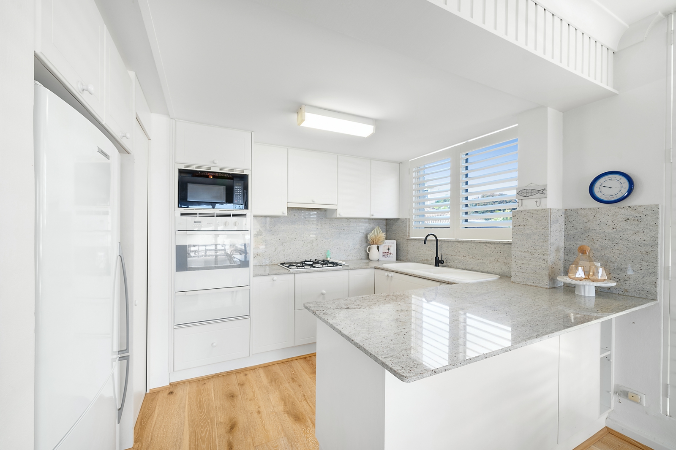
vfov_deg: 81.2
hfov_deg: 104.3
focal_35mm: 14
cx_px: 338
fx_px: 263
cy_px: 225
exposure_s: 1/30
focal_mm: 14
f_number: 9
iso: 400
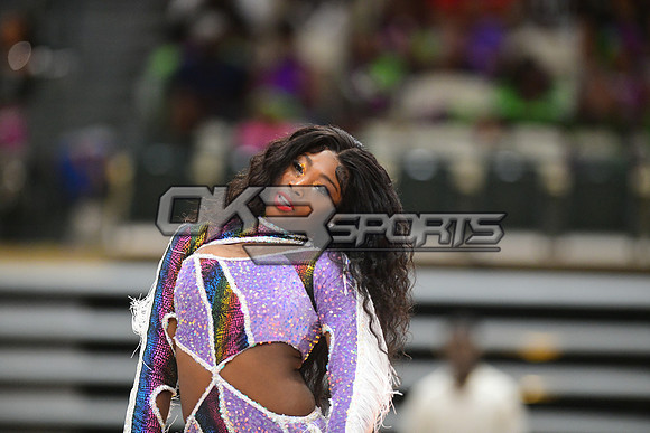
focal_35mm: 300
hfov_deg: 6.9
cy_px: 216
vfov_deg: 4.6
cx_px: 325
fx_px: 5418
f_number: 3.2
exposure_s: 1/1000
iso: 6400
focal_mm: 300
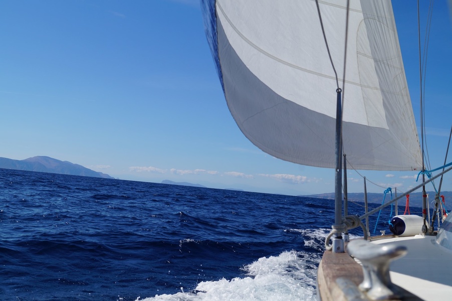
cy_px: 150
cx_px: 226
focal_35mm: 42
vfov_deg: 31.8
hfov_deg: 46.4
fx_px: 527
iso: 100
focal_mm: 28
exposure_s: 1/320
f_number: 11
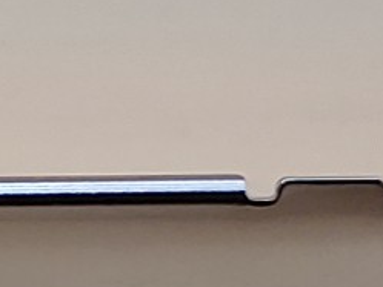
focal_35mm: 254
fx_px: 2812
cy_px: 328
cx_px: -295
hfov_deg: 7.6
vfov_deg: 5.8
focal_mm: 4.36
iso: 50
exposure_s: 1/141
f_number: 1.8
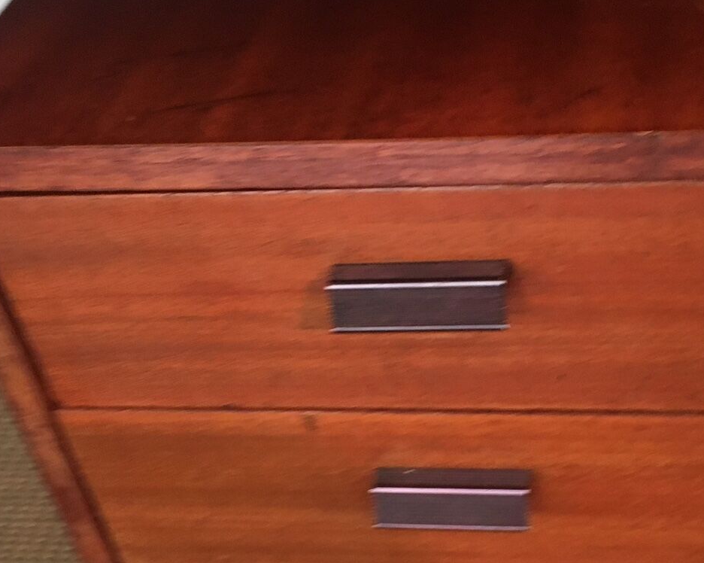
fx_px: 1270
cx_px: 462
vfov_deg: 24.9
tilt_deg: -39.5
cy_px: 362
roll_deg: +3.0
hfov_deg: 30.8
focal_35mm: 61
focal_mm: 4.15
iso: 200
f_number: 2.2
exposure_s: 1/33
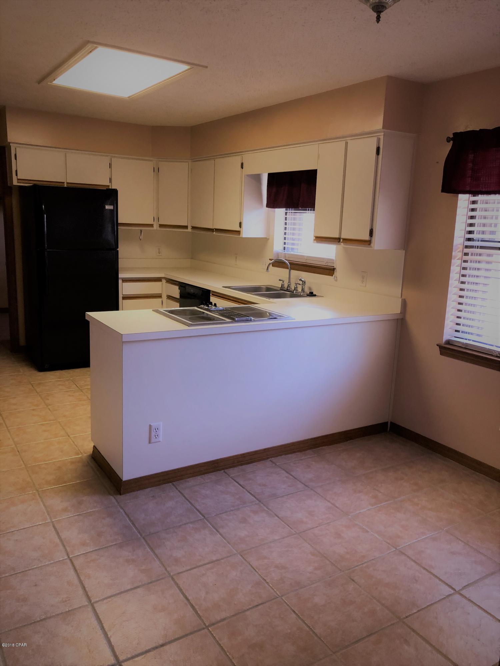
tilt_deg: -12.3
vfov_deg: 63.4
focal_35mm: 28
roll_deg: -2.5
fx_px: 539
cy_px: 333
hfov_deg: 49.7
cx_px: 250
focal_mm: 3.99
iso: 50
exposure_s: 1/15
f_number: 1.8
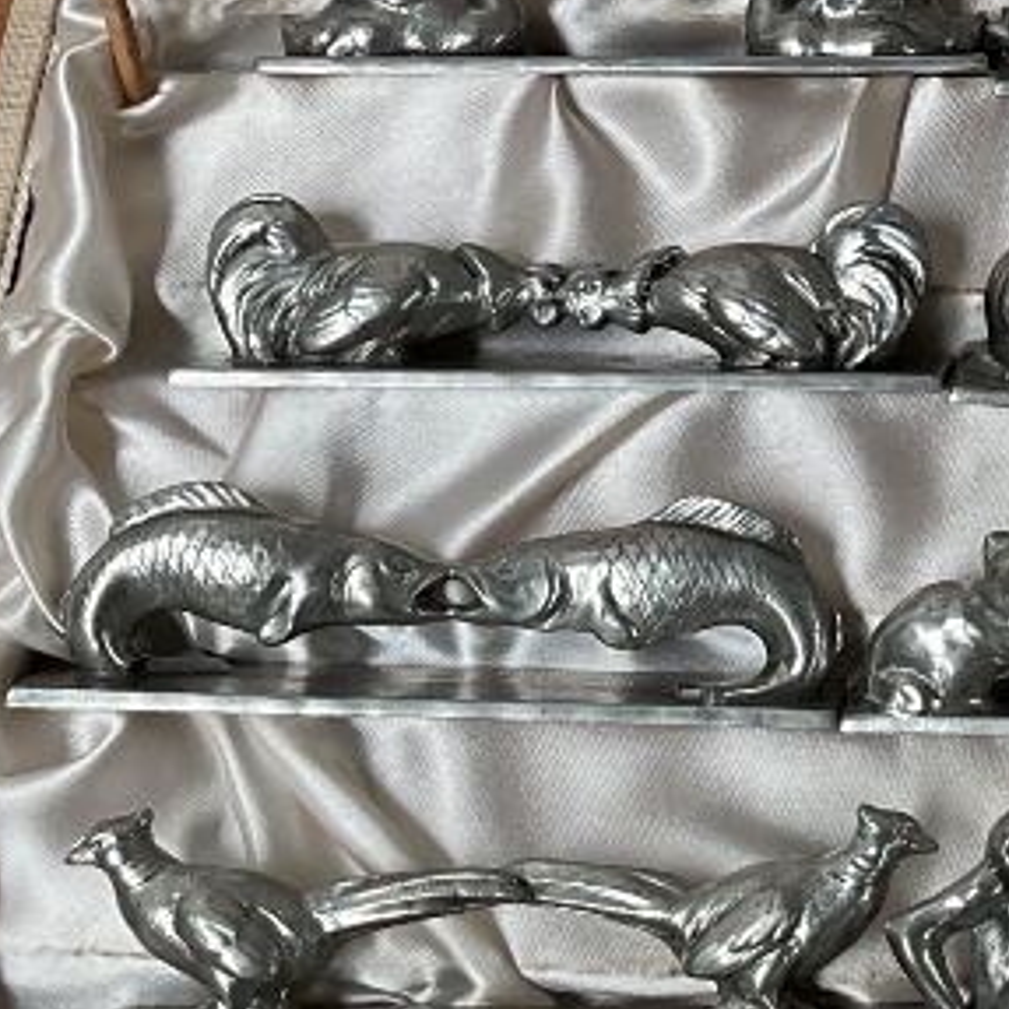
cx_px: 1167
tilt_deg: -55.9
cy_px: -105
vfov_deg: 15.8
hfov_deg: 15.7
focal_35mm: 107
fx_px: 3529
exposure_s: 1/154
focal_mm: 3
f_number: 1.8
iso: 16
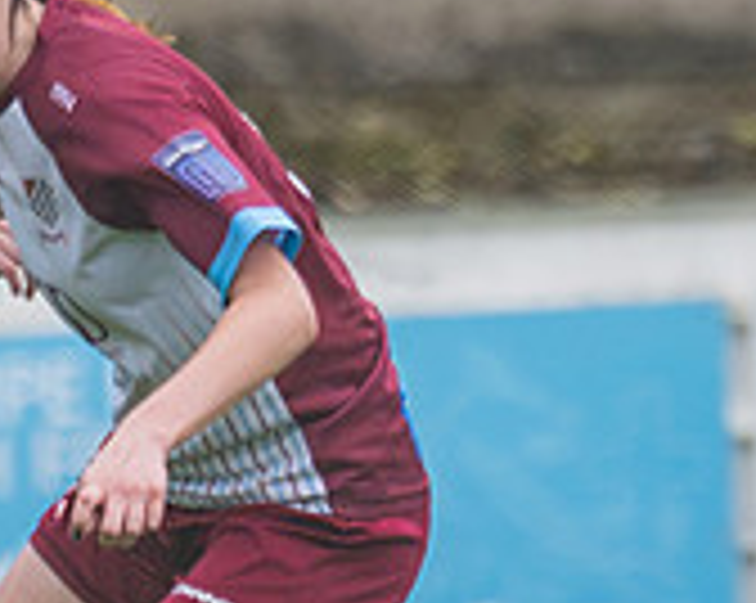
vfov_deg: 0.4
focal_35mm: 3611
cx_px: 170
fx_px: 80701
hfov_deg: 0.5
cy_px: 439
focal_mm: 300
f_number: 2.8
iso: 400
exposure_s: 1/1600
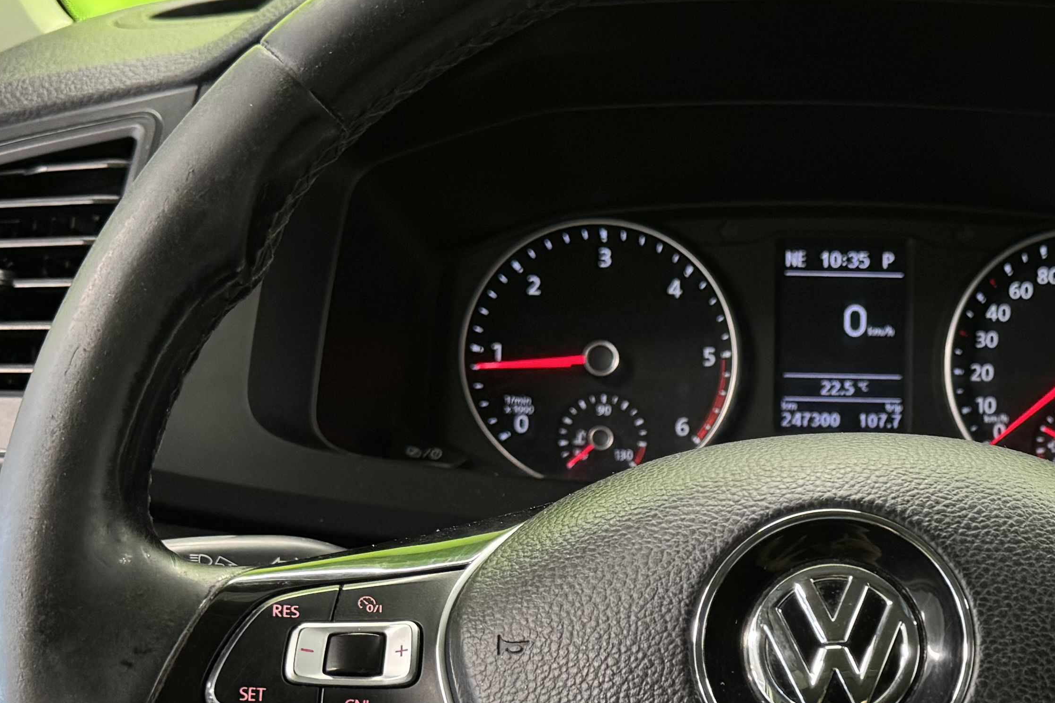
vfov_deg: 20.7
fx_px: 1875
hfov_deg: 30.5
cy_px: 670
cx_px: 871
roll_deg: -1.1
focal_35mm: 64
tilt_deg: -28.0
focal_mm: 6.76
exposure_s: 1/50
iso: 320
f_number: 1.78
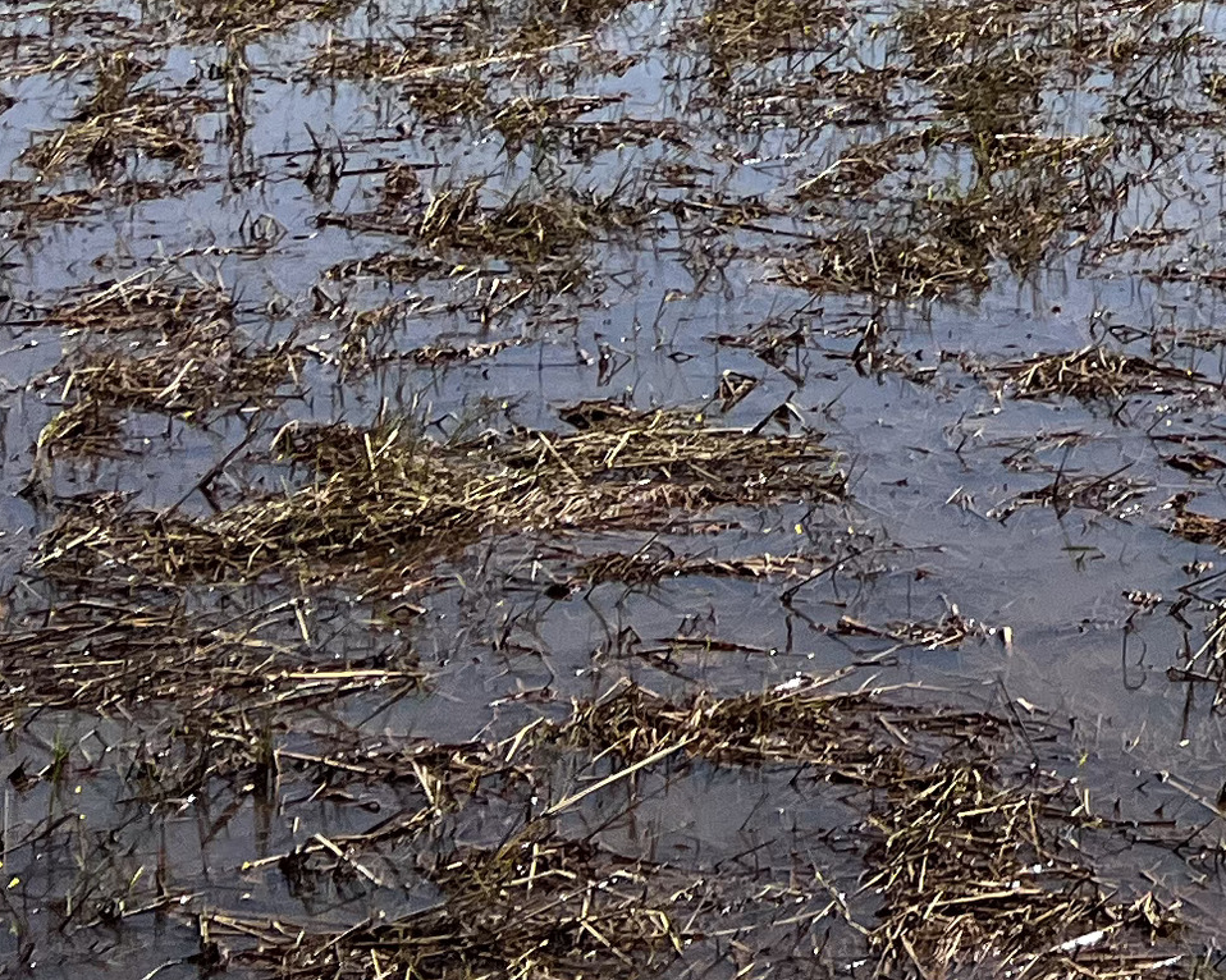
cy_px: -796
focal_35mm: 106
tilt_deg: +4.9
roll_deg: +1.2
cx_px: 2095
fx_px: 3845
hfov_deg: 15.8
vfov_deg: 13.1
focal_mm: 5.7
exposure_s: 1/6993
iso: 50
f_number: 1.5
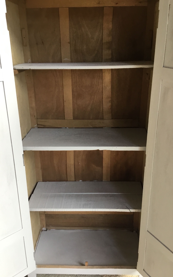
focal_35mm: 33
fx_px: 249
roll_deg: -0.2
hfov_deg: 38.3
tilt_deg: -20.7
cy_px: 139
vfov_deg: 58.1
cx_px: 92
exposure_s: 1/33
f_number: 2.4
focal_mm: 3.3
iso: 40
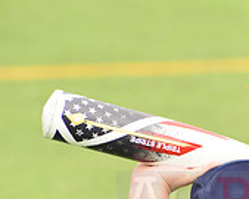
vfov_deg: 2.6
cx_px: 364
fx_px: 4382
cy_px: 191
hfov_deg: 3.2
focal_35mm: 595
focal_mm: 185
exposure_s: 1/200
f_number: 8
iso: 250
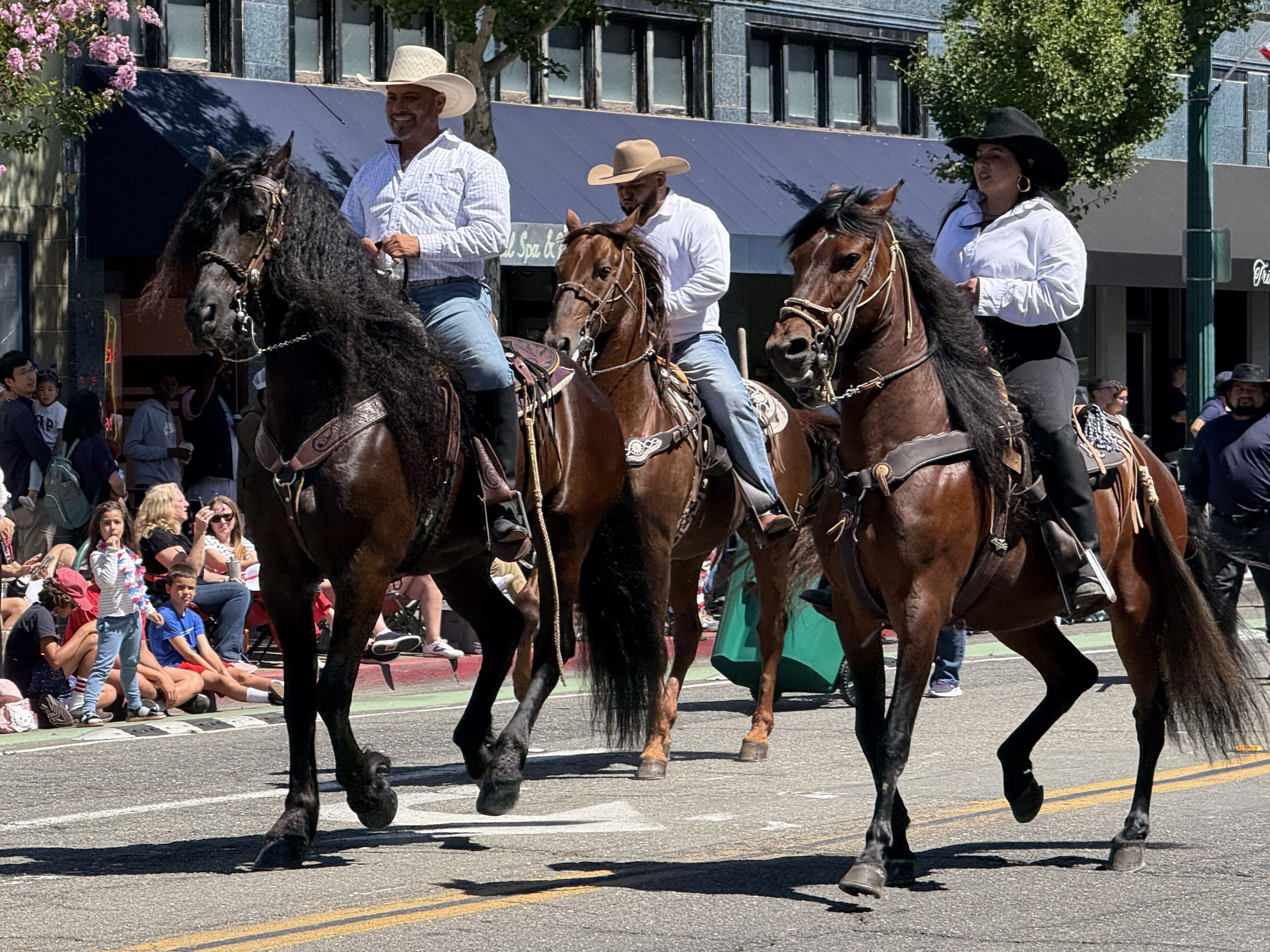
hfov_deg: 14.8
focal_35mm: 133
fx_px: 4879
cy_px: 475
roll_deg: +0.5
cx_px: 622
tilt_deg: -0.9
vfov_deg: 11.1
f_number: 2.8
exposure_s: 1/938
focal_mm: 15.66
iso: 64
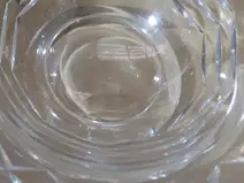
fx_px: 1156
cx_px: 32
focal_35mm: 164
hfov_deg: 12.0
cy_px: -176
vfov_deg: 8.6
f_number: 4
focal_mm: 17
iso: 800
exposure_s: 1/60
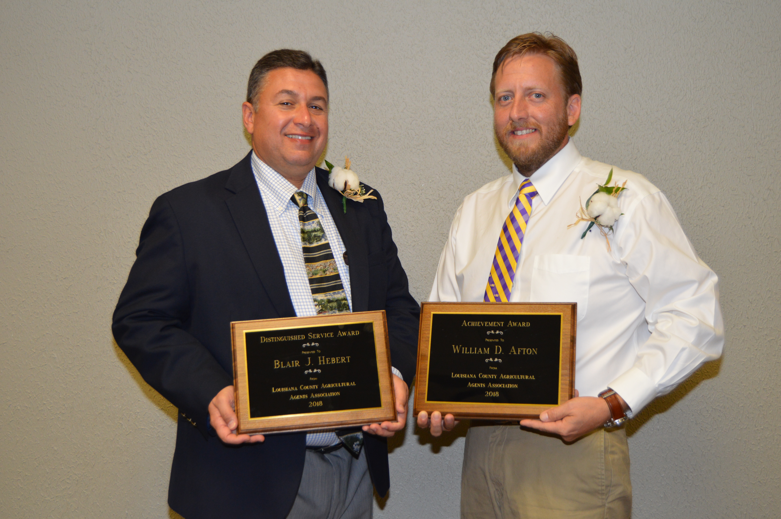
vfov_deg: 26.4
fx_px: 1105
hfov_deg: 38.9
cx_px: 390
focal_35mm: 51
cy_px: 260
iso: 560
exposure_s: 1/60
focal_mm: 34
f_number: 4.5
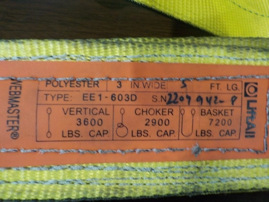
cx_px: 134
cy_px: 101
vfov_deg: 46.8
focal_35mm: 30
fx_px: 233
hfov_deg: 60.0
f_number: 3.3
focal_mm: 4.1
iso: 200
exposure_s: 1/30
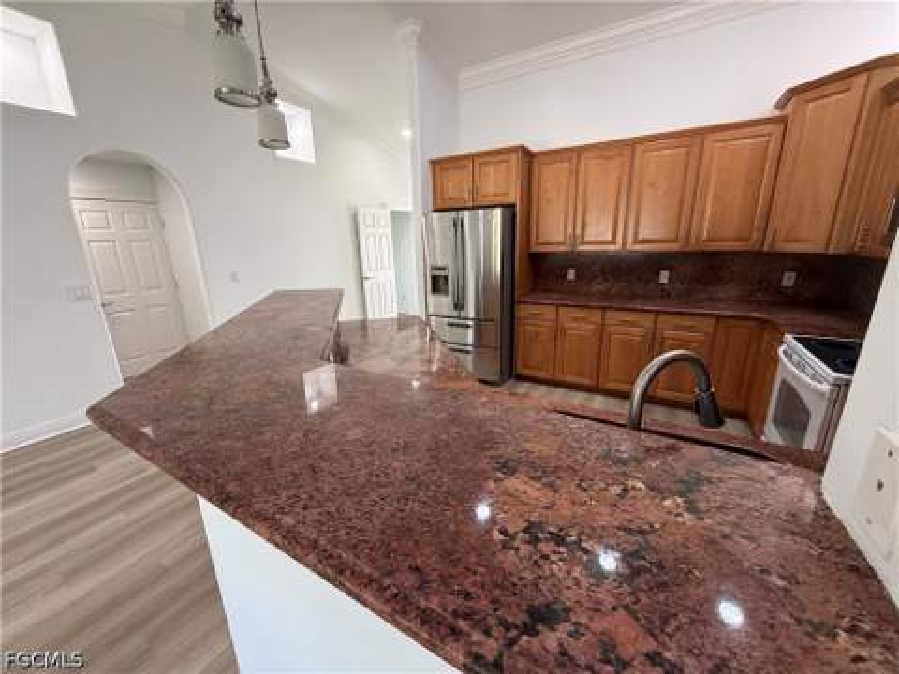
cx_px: 450
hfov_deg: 102.1
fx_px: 364
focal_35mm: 14
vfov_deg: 85.7
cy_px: 337
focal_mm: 2.22
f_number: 2.2
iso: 250
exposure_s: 1/120
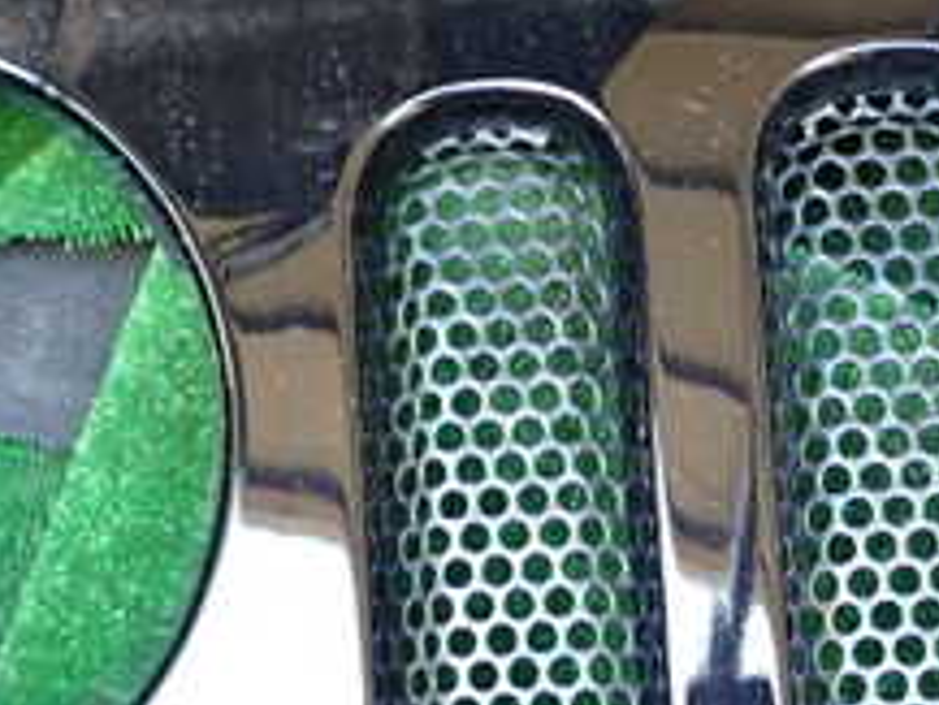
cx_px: 493
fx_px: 2253
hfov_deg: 23.5
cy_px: 679
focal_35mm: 83
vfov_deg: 17.4
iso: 320
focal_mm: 5.4
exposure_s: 1/30
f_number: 2.3
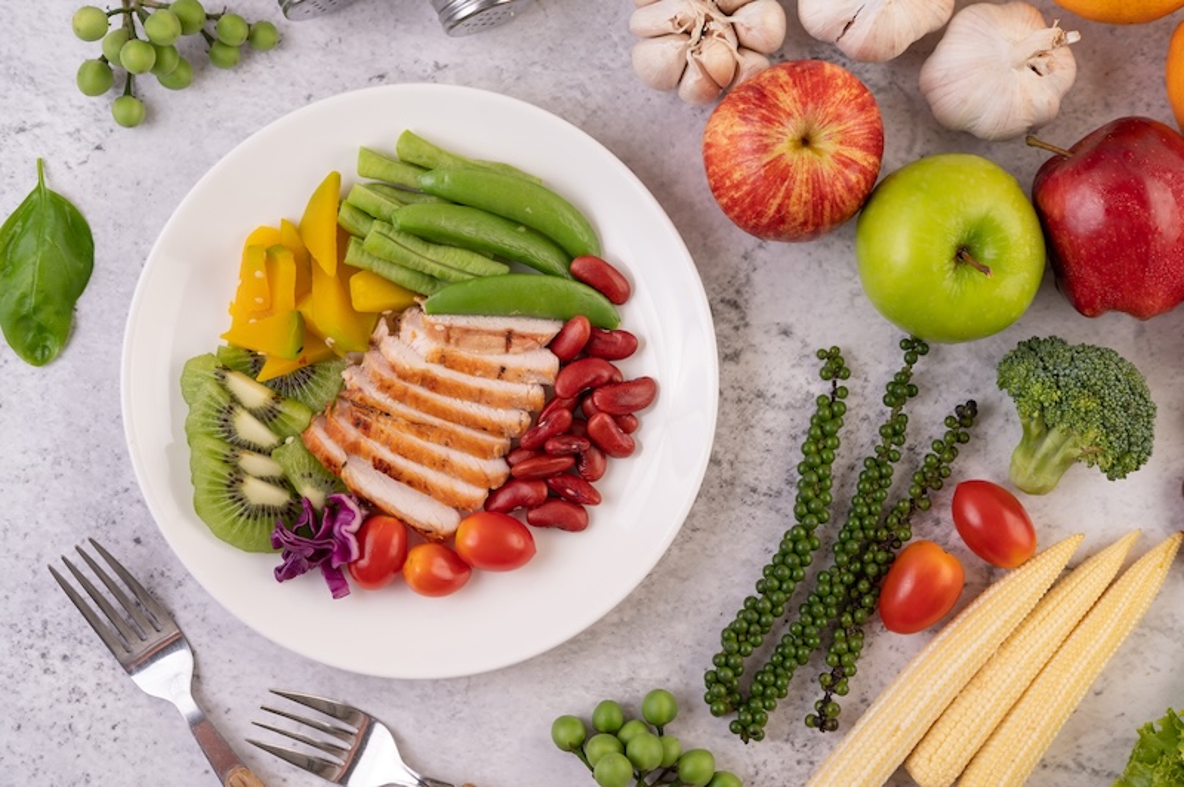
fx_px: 1972
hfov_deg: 33.4
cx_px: 592
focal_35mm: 60
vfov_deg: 22.6
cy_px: 394
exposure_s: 1/125
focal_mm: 60
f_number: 5.6
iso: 100
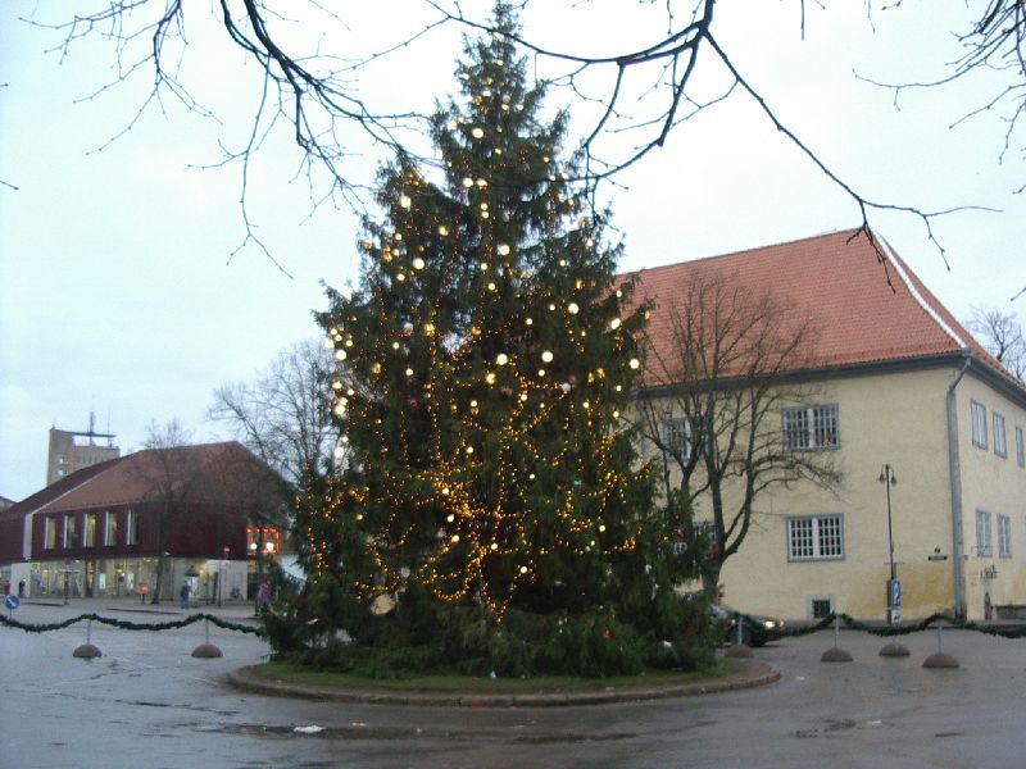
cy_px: 384
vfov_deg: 37.7
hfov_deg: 49.0
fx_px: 1126
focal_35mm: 38
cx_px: 513
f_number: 2.6
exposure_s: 1/50
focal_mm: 5.8
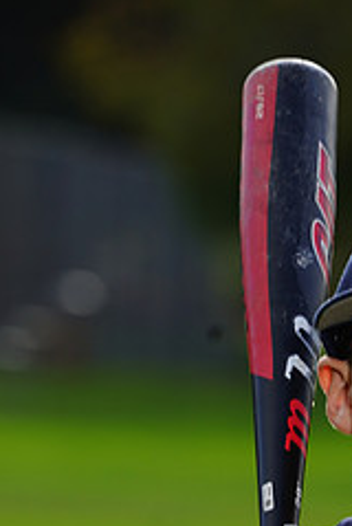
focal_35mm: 628
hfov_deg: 2.2
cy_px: 612
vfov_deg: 3.3
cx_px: 424
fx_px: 9183
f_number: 8
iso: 200
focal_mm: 259
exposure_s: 1/250
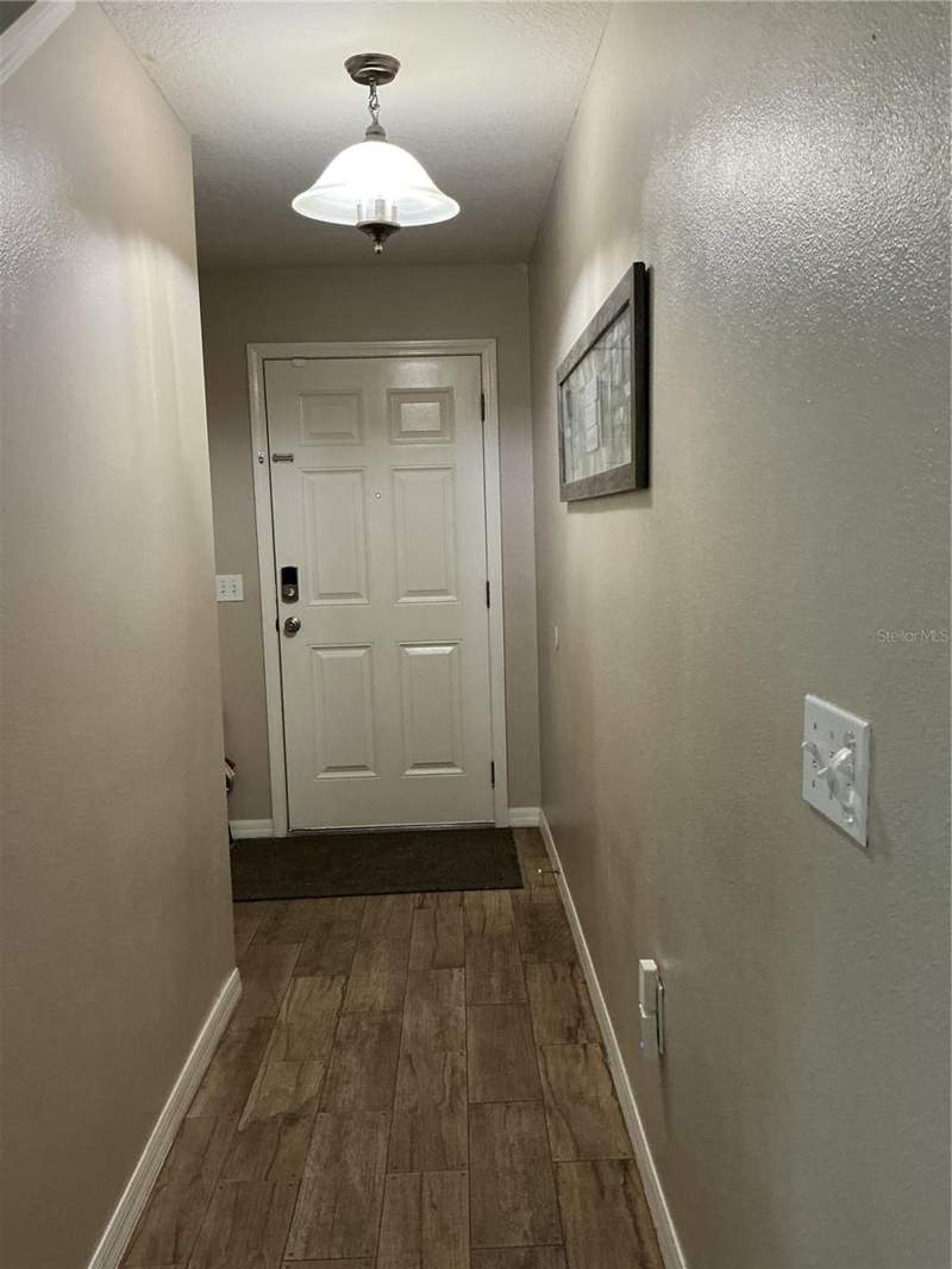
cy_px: 634
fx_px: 1063
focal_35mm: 29
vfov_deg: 61.6
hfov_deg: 48.2
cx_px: 476
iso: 200
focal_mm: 3
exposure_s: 1/60
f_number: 1.8
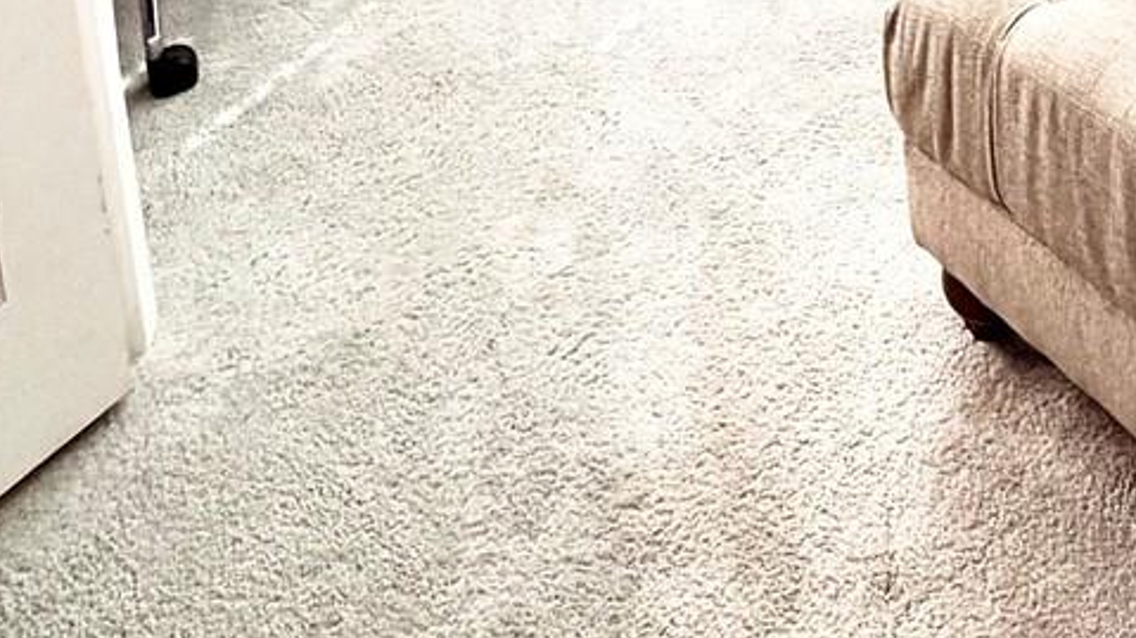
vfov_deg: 17.3
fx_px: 1536
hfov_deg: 37.8
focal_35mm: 51
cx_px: 1027
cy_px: -629
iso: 80
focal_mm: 2.22
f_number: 2.2
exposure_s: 1/120
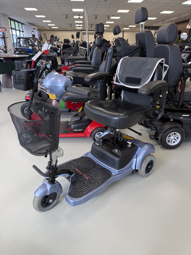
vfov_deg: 71.6
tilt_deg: -23.4
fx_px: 177
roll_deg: +0.3
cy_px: 128
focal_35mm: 24
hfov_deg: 56.8
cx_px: 96
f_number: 1.78
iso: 125
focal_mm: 6.76
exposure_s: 1/100
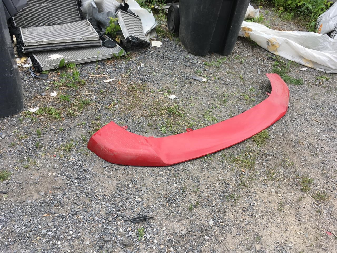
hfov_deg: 61.7
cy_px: 126
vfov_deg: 48.2
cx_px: 168
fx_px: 282
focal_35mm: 29
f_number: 2.2
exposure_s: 1/452
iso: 25
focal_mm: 4.15
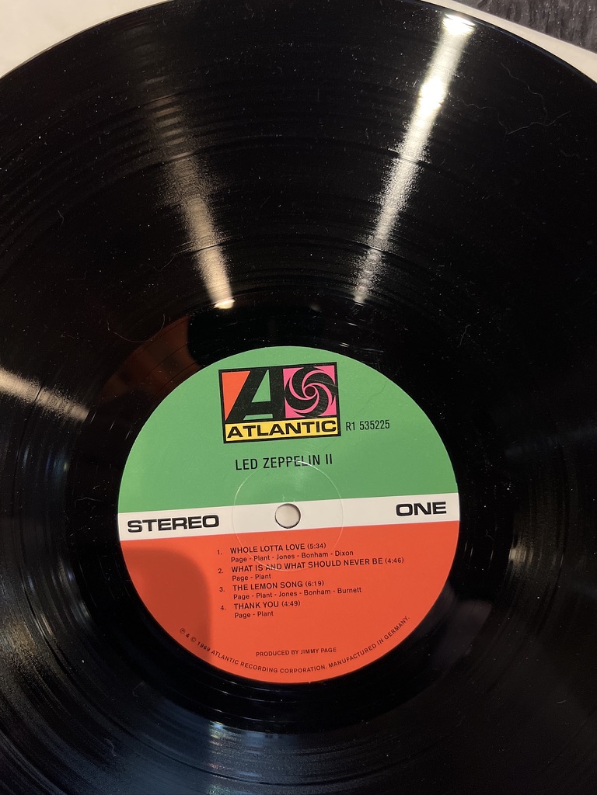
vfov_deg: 67.3
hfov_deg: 53.1
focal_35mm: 26
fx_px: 598
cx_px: 298
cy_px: 398
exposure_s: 1/40
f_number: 1.5
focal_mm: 5.7
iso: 500
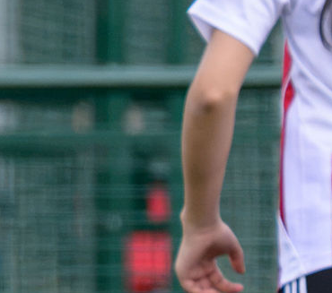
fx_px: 38205
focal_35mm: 3731
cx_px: -178
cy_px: 317
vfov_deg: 0.4
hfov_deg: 0.5
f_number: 5.6
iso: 1000
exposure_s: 1/1600
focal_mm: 400
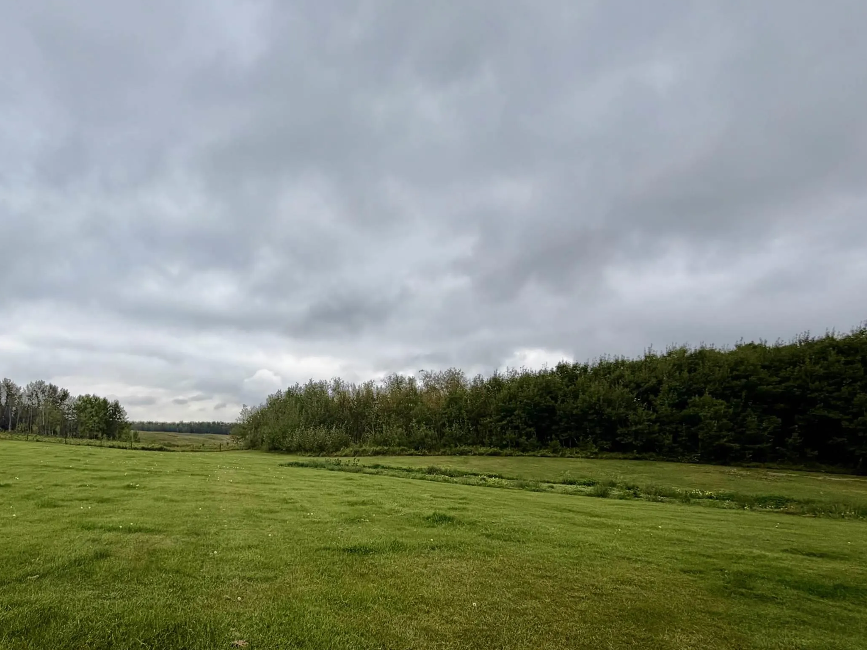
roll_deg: -0.1
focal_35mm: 21
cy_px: 406
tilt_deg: -0.6
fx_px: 526
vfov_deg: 62.6
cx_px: 263
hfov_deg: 75.5
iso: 40
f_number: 2.2
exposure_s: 1/770
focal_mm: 2.22
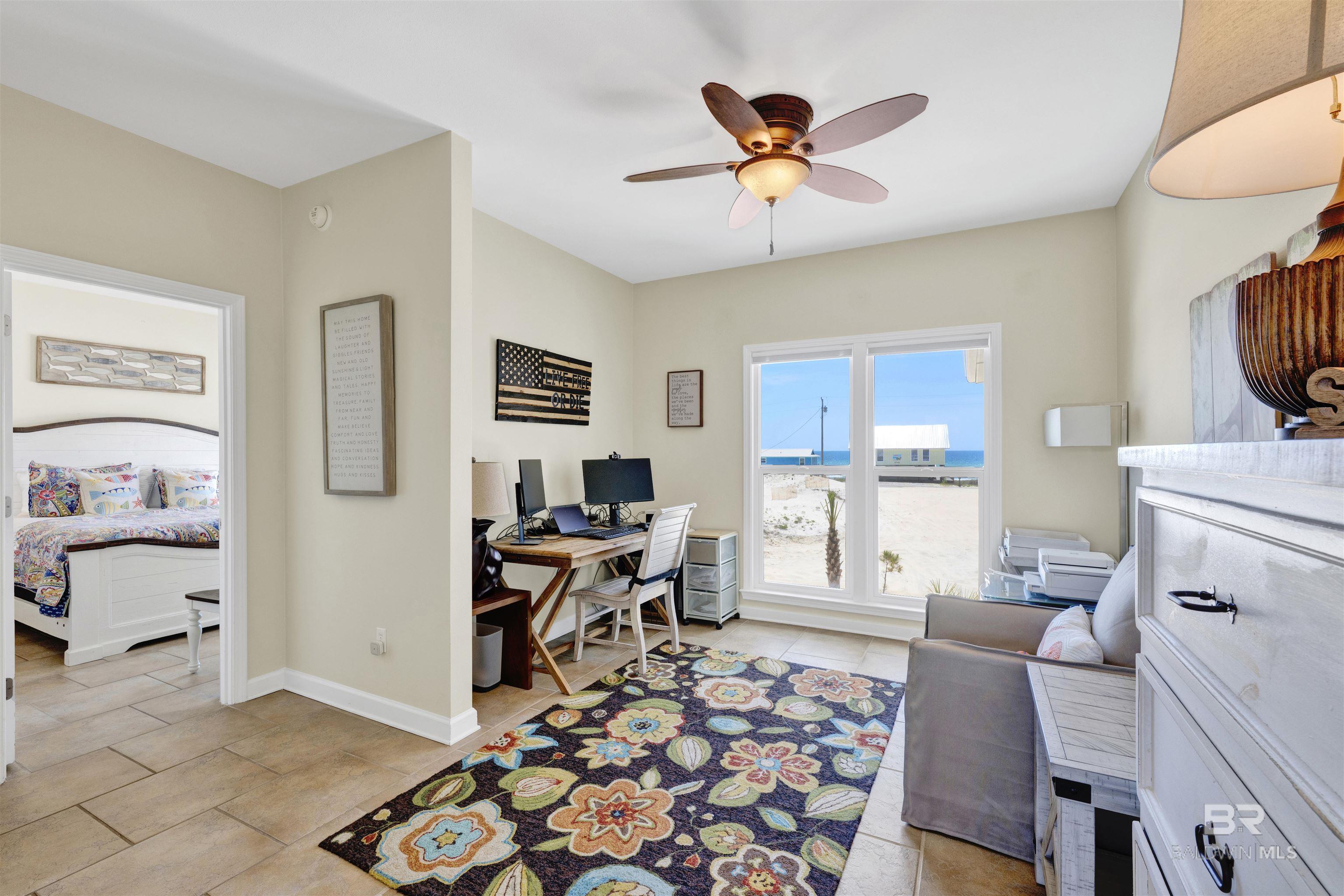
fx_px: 560
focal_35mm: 15
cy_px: 448
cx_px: 672
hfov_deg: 100.4
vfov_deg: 77.3
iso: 400
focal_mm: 15
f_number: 11
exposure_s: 1/15
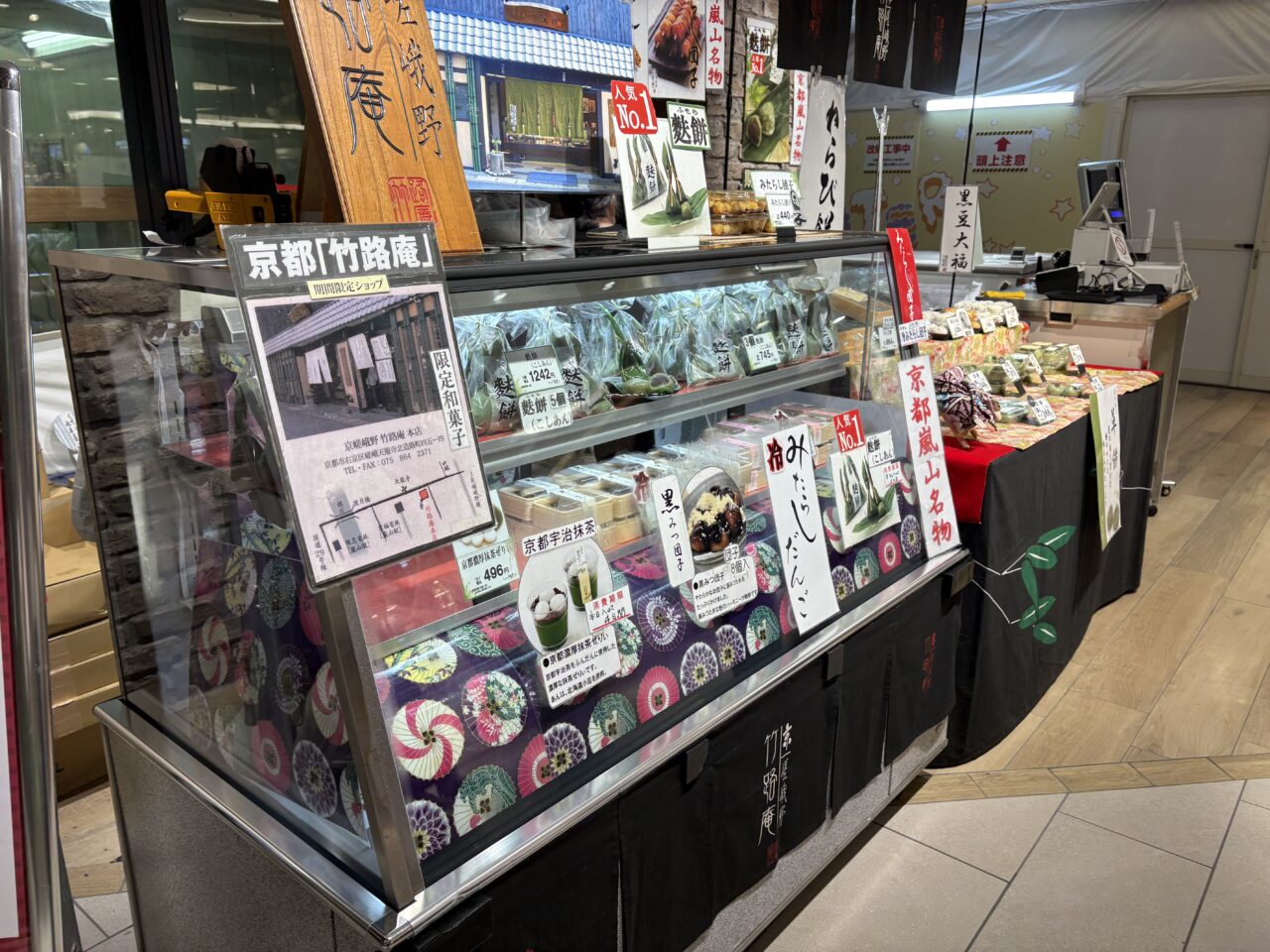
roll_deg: +0.2
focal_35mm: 26
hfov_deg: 67.3
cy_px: 476
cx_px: 635
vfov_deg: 53.1
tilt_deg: -13.8
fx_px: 954
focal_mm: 5.96
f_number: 1.6
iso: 40
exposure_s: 1/100
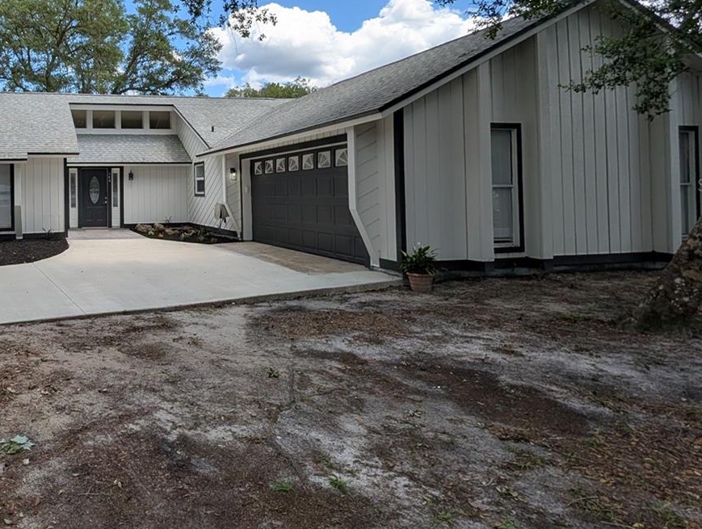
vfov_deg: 60.1
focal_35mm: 22
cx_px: 130
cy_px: 185
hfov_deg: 68.2
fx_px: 447
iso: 46
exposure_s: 1/2169
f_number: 1.7
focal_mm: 2.02
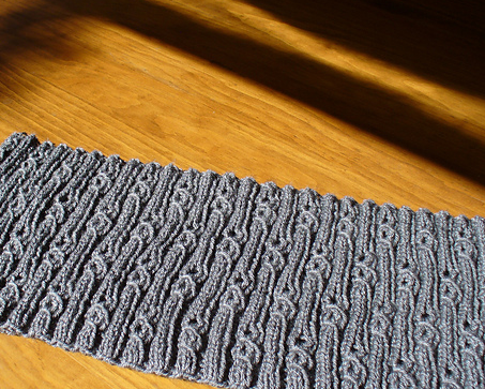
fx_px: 733
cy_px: 235
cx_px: 214
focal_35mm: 51
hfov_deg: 36.6
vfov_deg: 29.6
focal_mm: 6.1
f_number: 5.6
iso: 64
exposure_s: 1/200
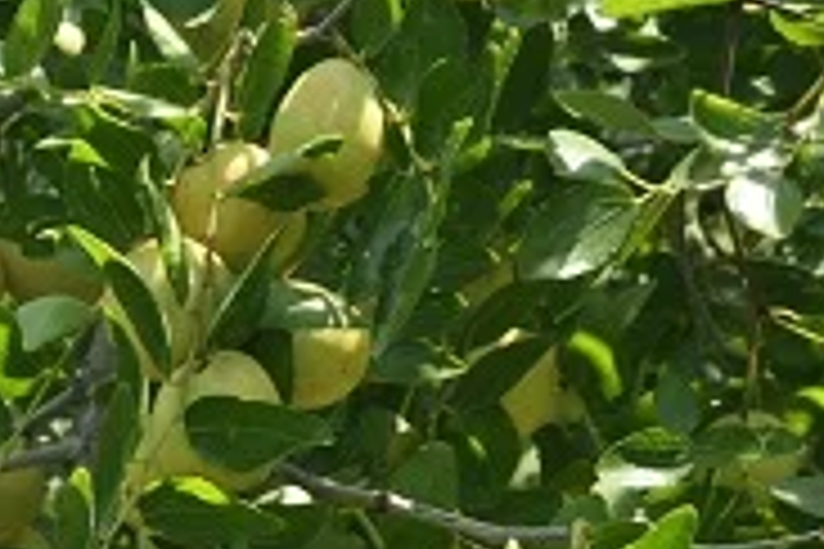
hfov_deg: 12.4
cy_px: 702
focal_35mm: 158
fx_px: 3616
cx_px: -383
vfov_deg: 8.6
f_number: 8
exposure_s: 1/250
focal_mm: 32
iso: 250
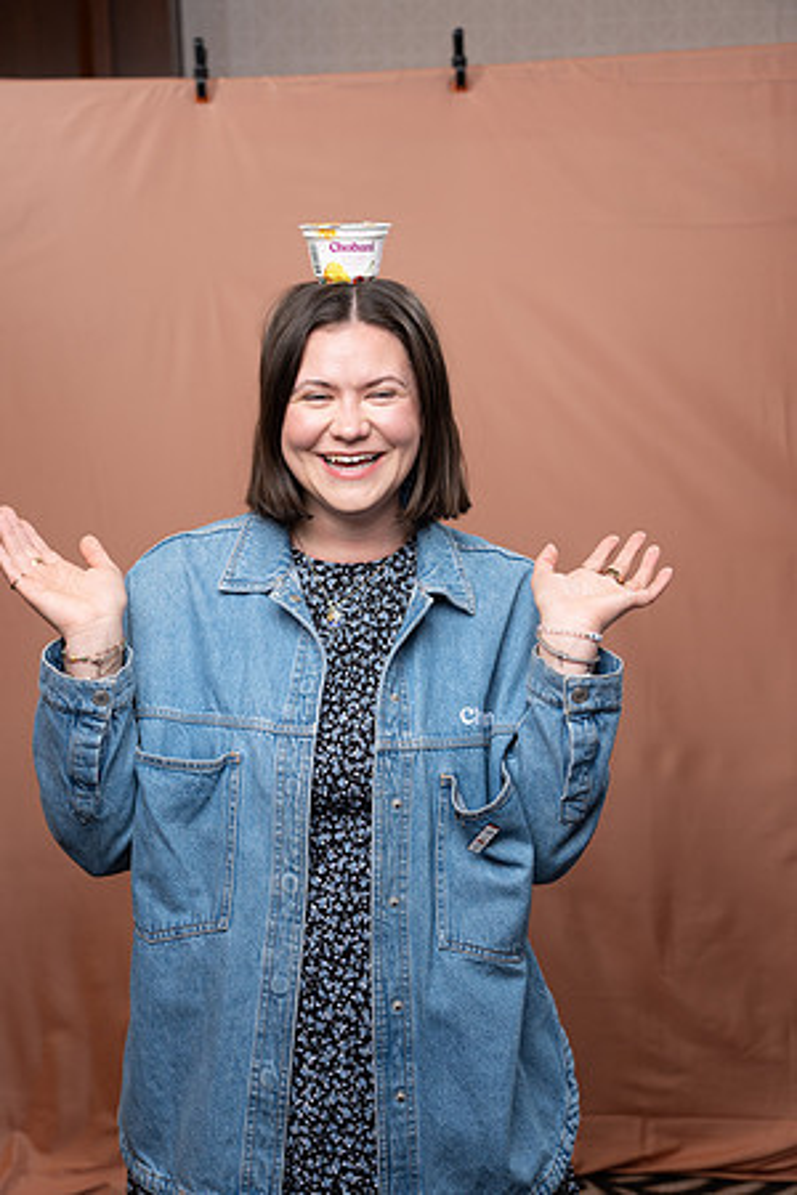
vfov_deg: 38.9
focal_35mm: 51
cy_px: 598
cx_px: 398
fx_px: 1693
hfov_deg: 26.5
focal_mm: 51
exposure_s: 1/160
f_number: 4
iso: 320
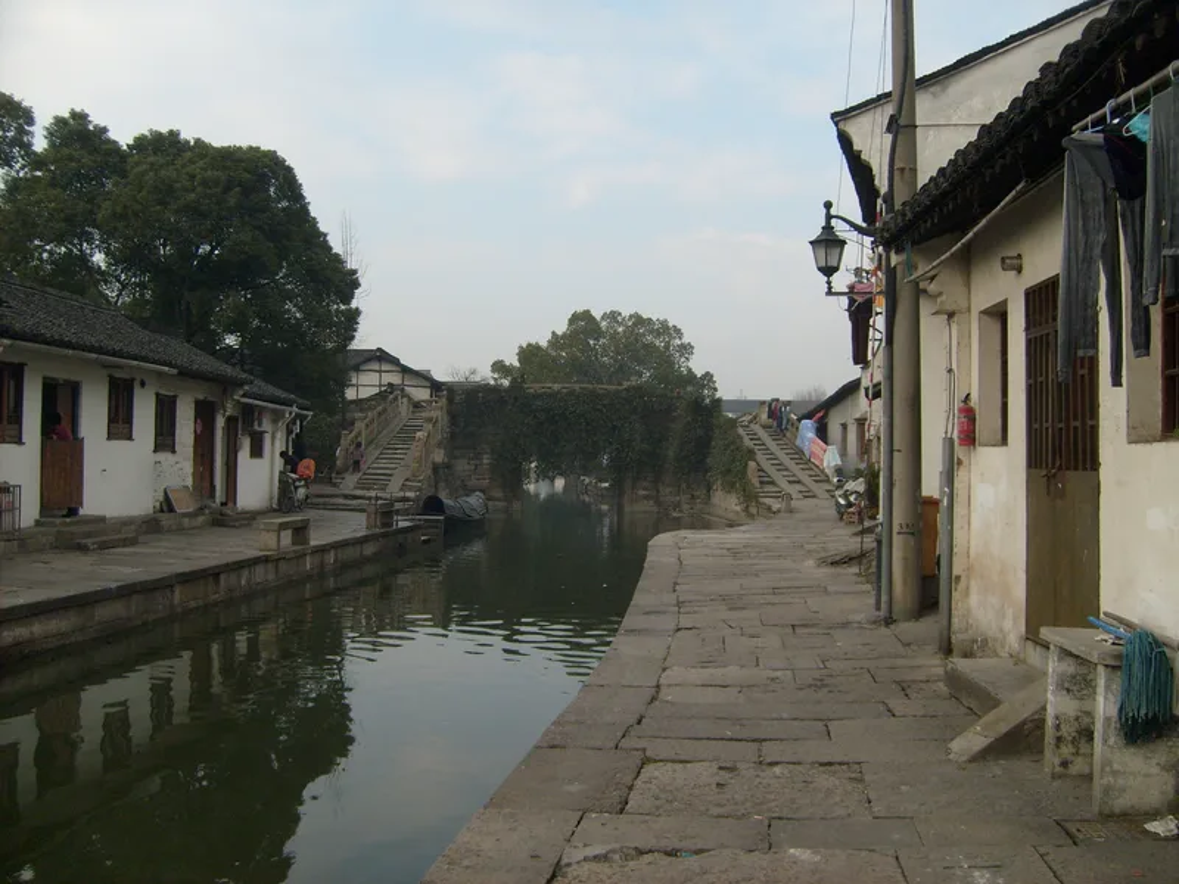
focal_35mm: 35
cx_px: 590
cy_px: 442
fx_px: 1192
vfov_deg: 40.7
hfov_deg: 52.6
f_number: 7.1
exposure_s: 1/125
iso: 80
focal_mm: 5.8
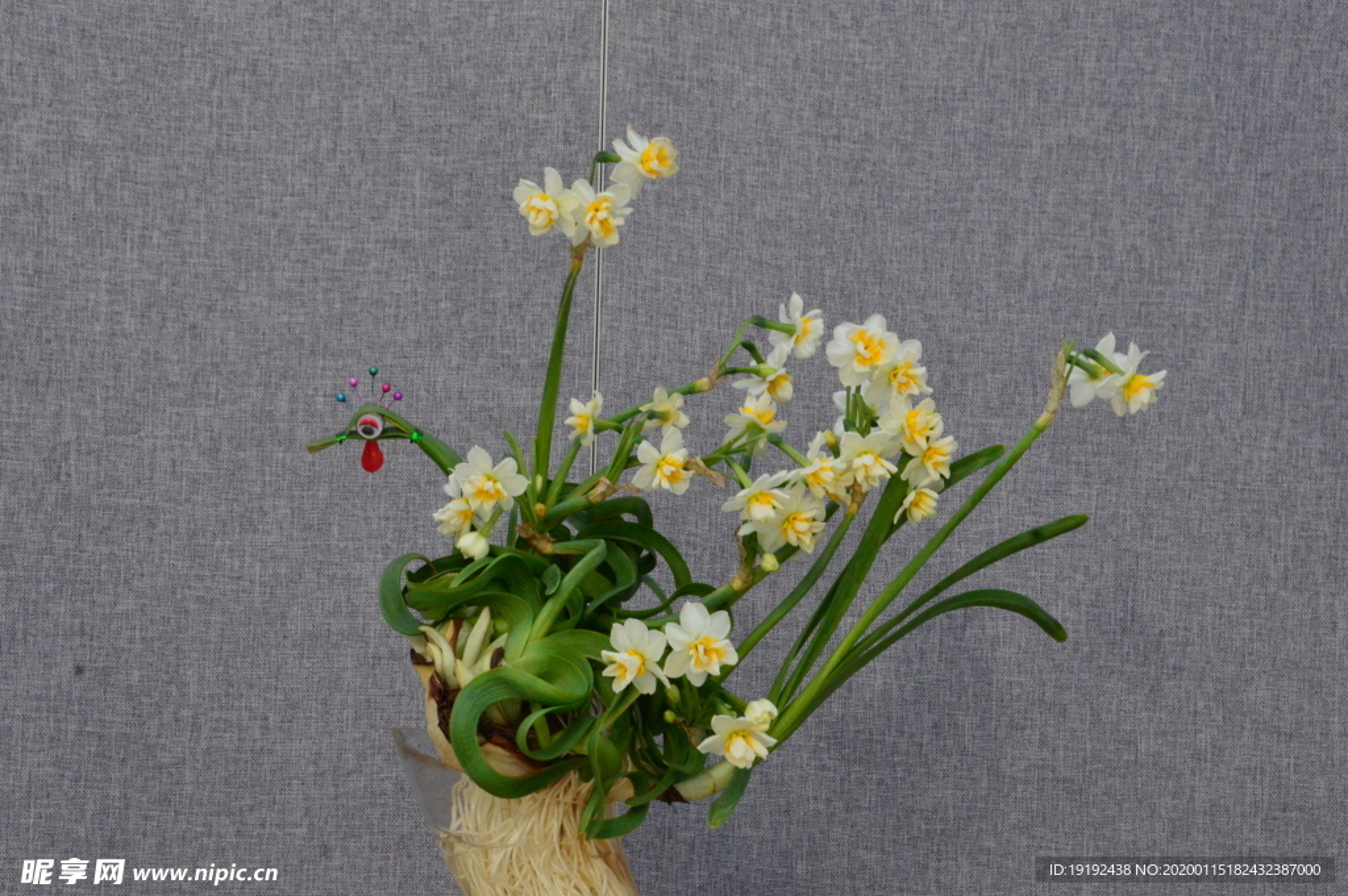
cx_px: 674
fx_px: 4209
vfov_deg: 12.2
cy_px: 448
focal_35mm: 112
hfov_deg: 18.2
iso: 2800
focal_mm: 75
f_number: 22
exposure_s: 1/250
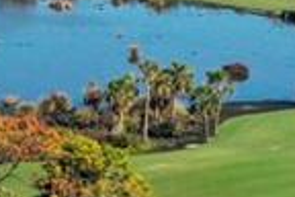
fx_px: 1631
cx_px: -289
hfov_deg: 9.7
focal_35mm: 199
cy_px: 339
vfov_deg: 6.8
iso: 100
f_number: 6.3
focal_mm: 10.26
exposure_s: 1/800
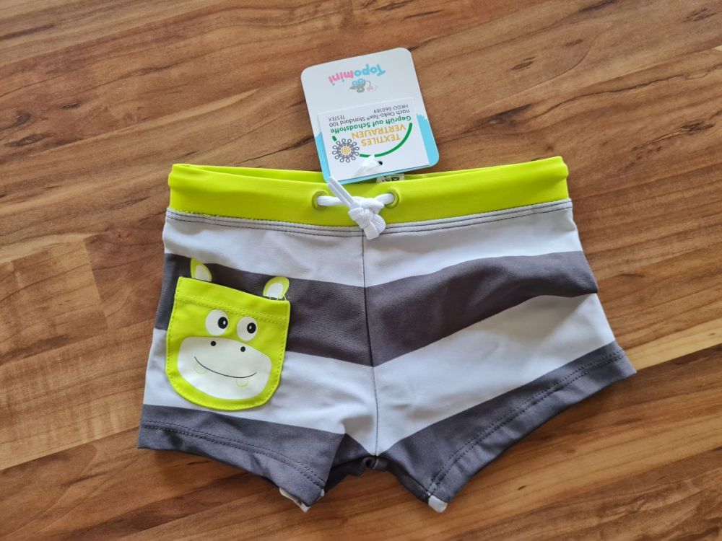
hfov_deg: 67.3
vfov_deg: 53.1
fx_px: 542
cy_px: 270
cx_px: 361
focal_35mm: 26
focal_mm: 5.4
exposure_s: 1/100
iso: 320
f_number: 1.8
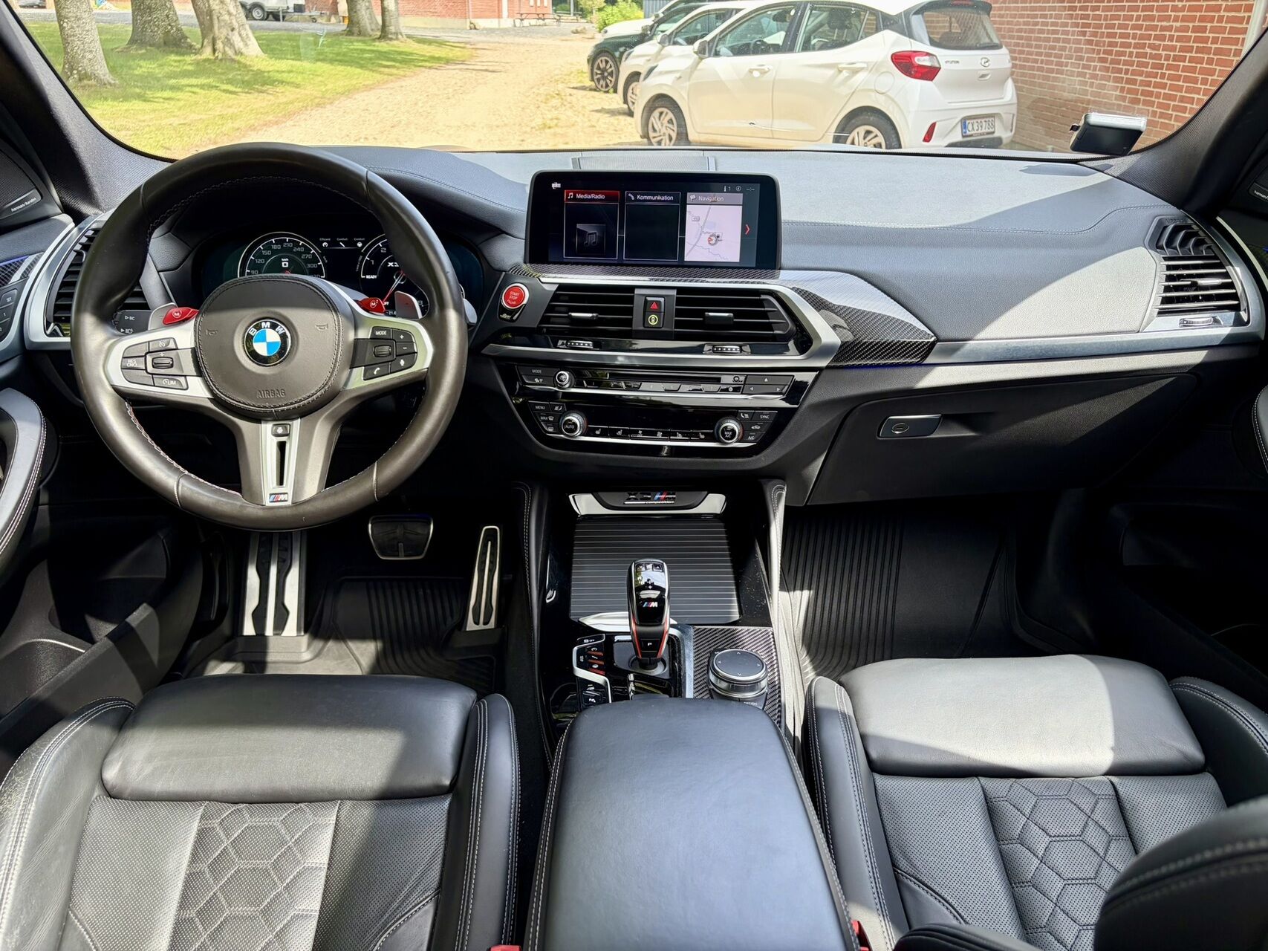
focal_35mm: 26
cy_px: 476
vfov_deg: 53.1
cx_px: 634
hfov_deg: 67.3
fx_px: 952
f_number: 1.6
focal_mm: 5.96
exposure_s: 1/244
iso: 80
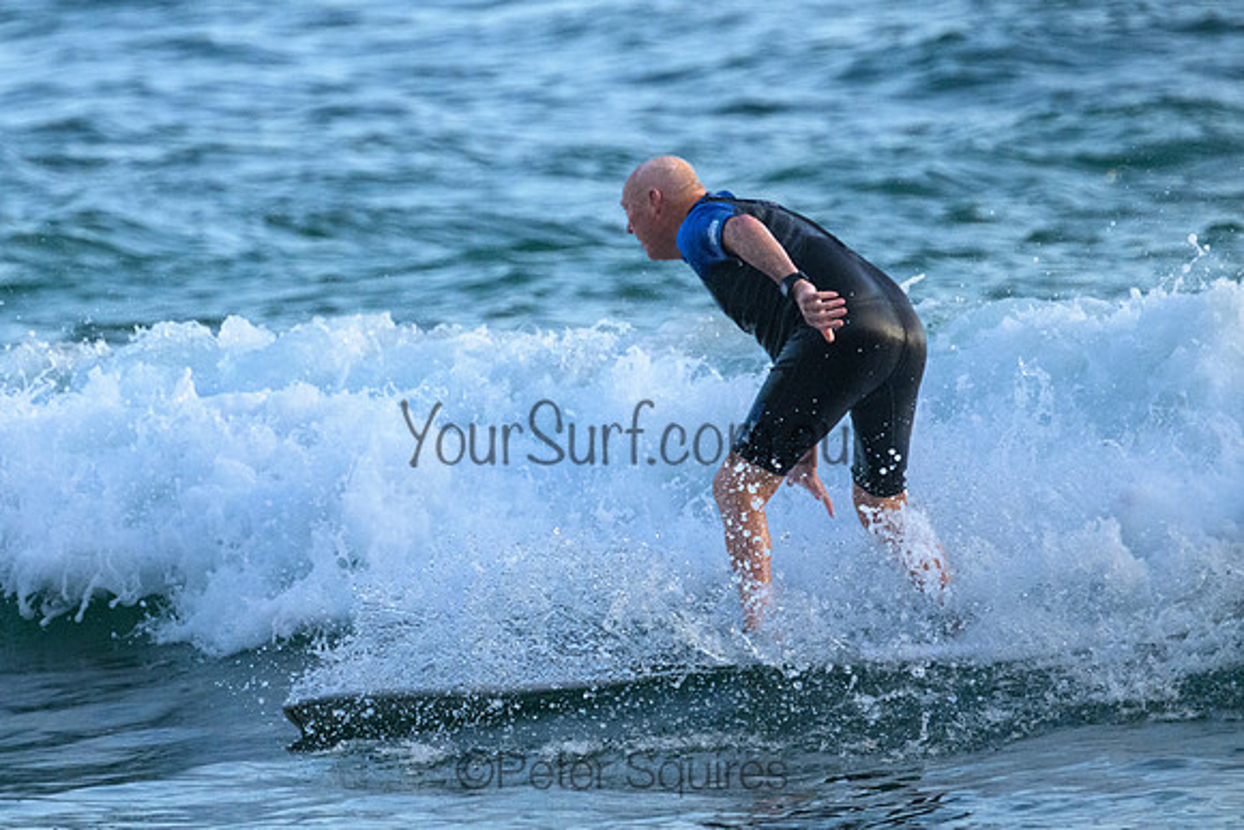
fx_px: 30628
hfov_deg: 2.3
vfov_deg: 1.6
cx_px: 433
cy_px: 289
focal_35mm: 886
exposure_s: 1/2000
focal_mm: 680
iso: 5000
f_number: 11
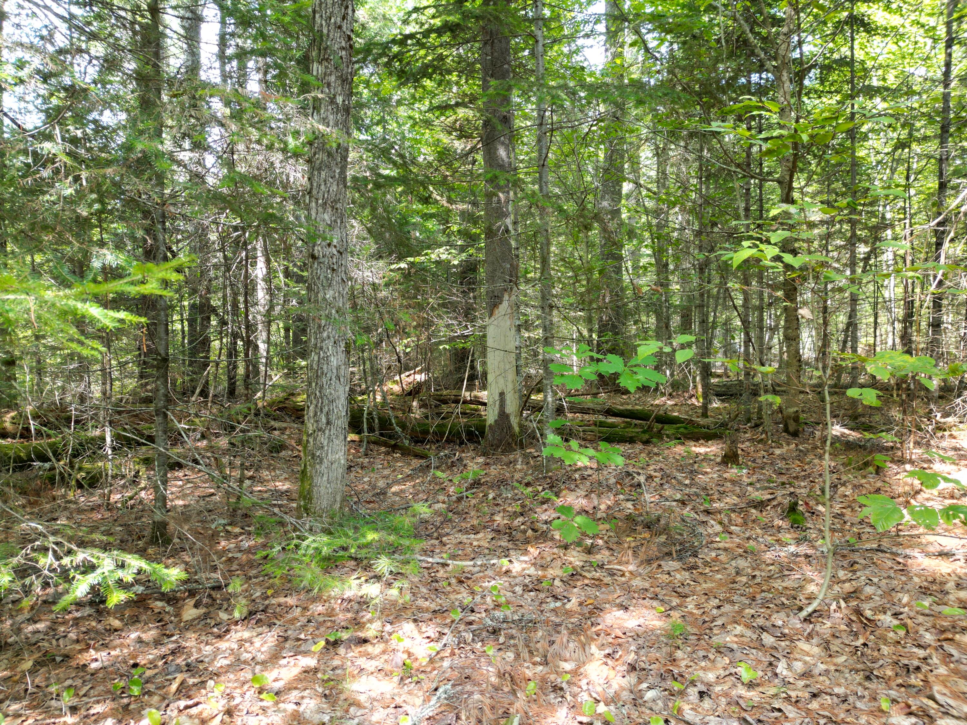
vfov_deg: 56.8
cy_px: 362
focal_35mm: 24
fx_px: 670
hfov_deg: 71.6
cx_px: 484
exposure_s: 1/80
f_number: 1.7
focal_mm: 6.72
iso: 120
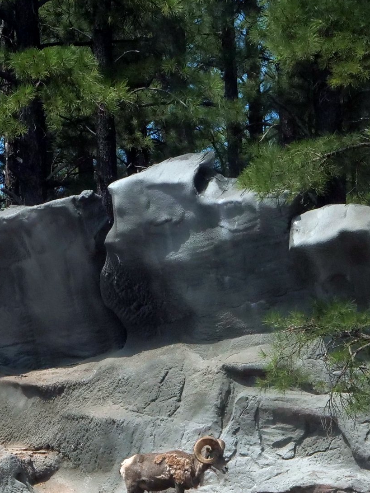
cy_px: 336
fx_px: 1880
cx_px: 146
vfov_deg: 14.9
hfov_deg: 11.2
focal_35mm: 132
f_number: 11
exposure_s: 1/250
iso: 400
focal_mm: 45
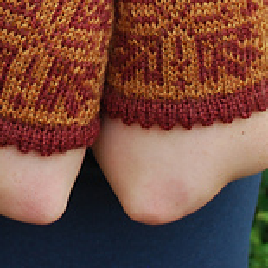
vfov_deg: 11.5
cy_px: -258
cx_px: 47
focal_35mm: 137
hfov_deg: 12.7
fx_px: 1200
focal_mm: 26
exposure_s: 1/125
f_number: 5.6
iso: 200
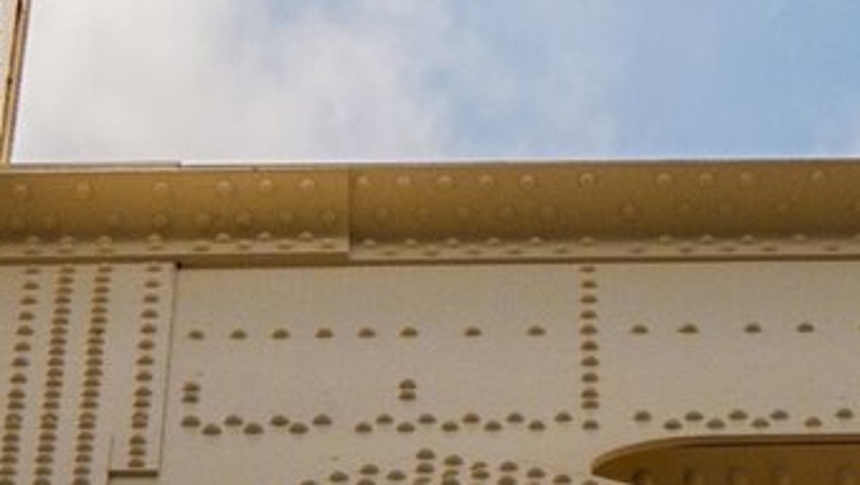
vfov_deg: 1.6
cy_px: -820
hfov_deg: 2.9
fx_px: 16767
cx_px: 1654
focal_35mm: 735
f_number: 8
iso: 100
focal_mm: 62
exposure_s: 1/800
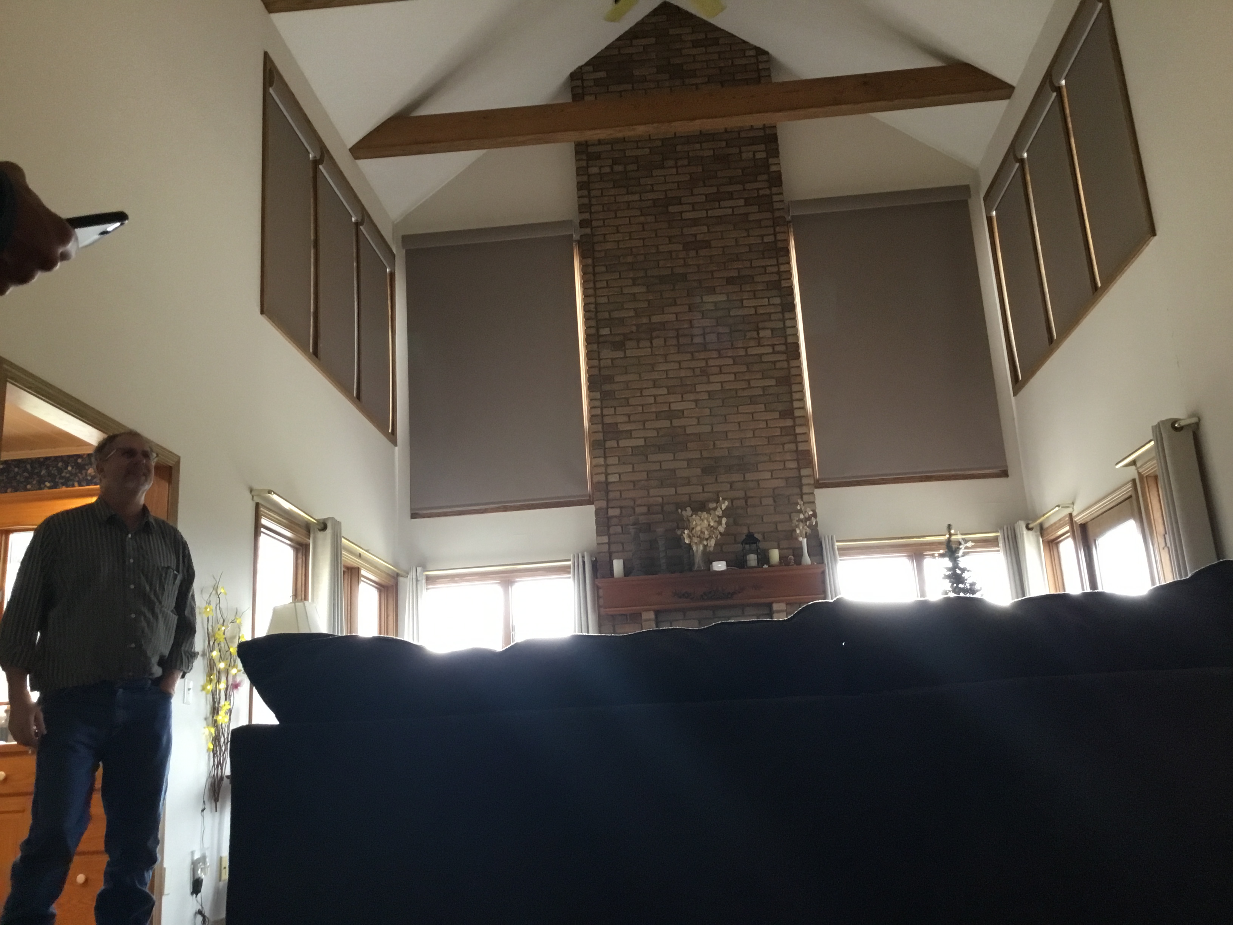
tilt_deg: +17.4
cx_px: 616
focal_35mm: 31
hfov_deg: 58.4
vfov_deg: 45.4
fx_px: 1104
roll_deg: +3.2
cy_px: 462
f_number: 2.4
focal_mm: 3.3
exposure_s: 1/30
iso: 125
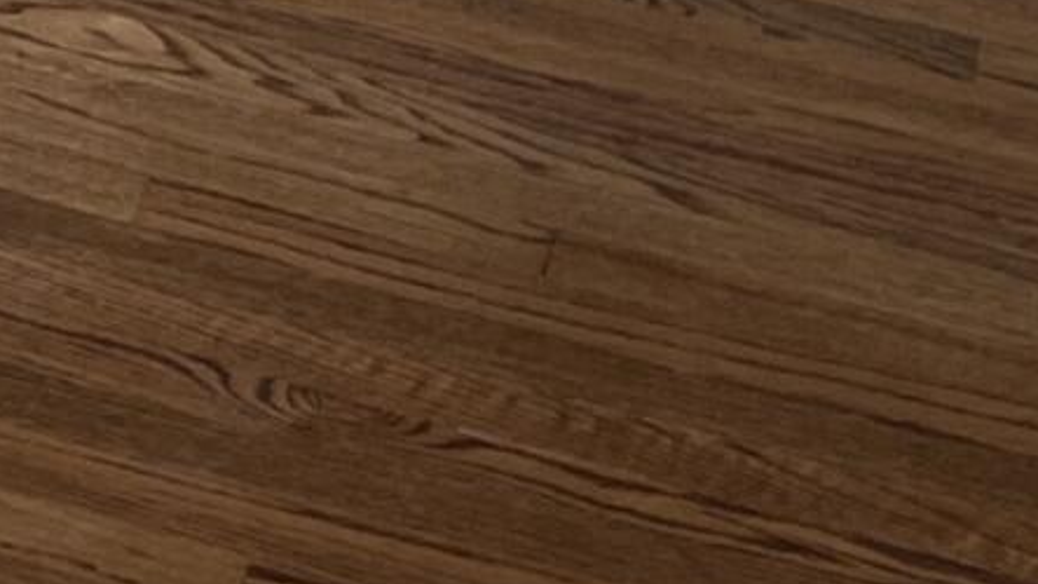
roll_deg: -1.5
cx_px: -1572
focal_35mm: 192
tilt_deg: -8.0
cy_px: -1972
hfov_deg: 9.7
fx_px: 5284
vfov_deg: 5.3
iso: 32
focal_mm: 5.1
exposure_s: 1/120
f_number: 1.6
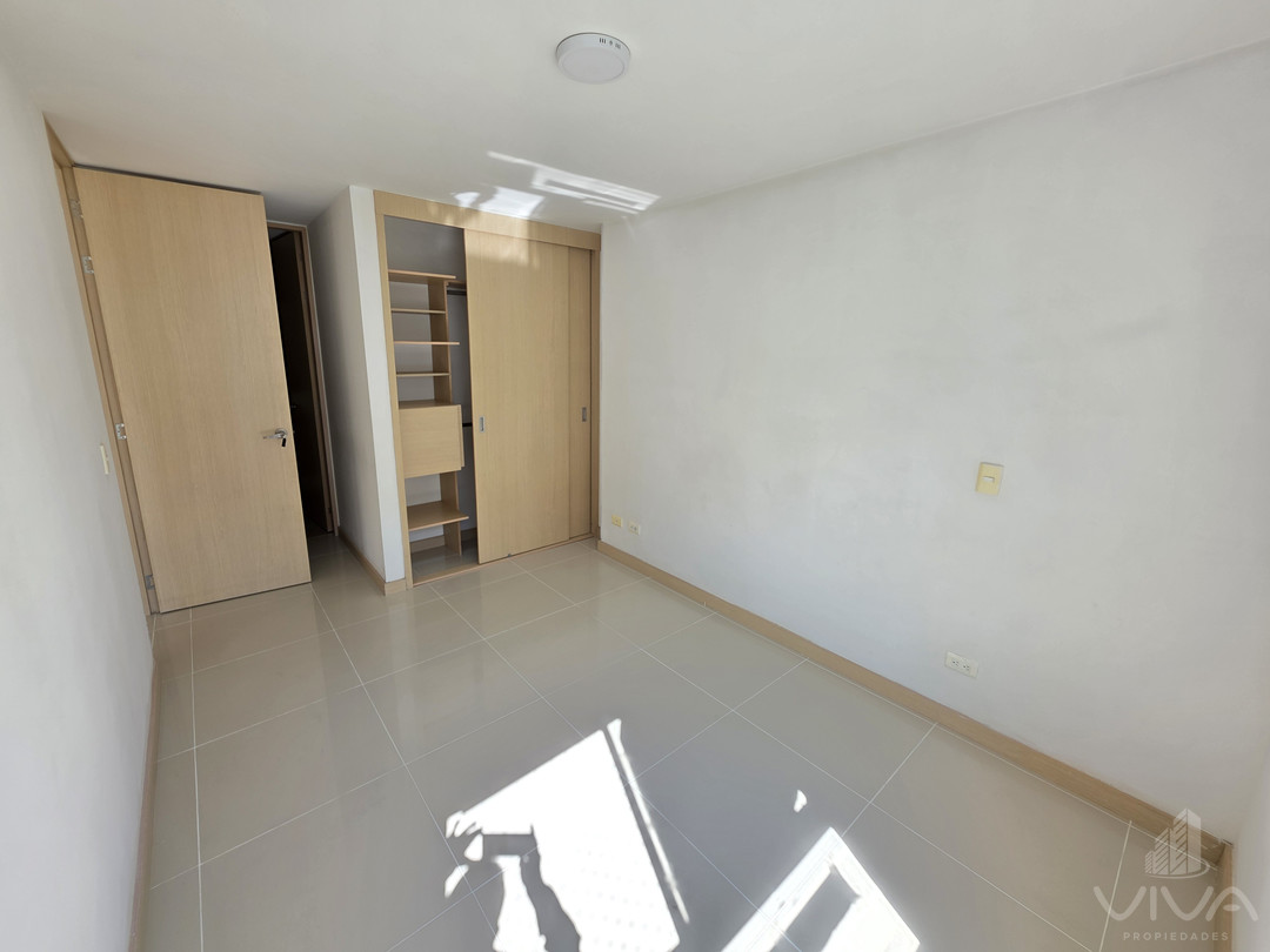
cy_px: 476
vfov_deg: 89.9
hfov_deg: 106.2
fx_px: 477
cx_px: 635
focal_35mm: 13
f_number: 1.9
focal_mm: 2.2
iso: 25
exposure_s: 1/120
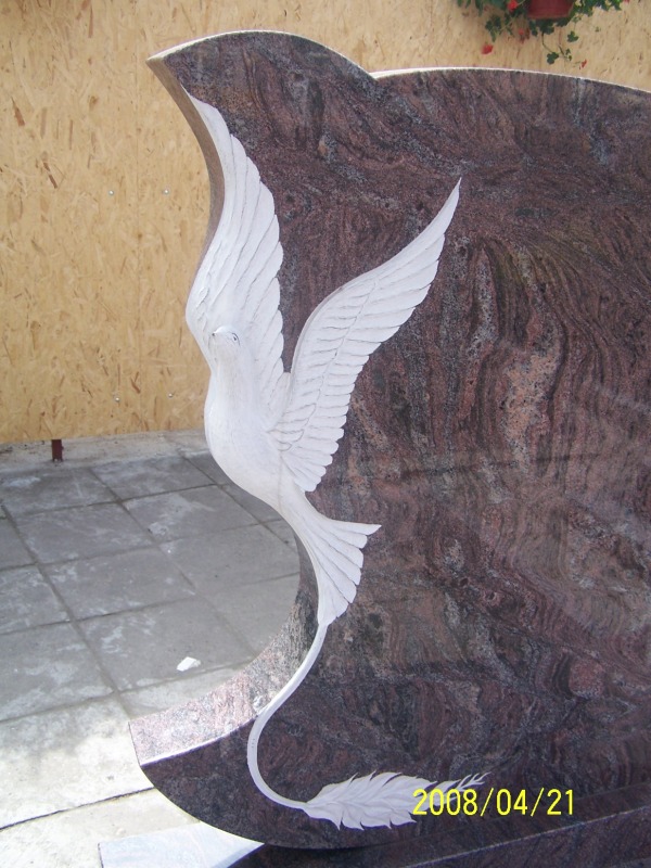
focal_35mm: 38
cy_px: 434
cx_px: 326
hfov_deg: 37.7
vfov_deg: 49.0
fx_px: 953
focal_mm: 6.3
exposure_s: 1/320
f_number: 2.8
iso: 80
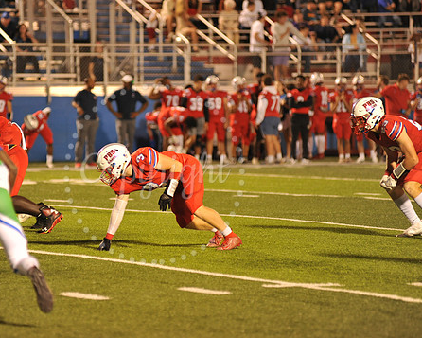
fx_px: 3048
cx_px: 154
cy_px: 173
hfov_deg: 7.9
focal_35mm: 244
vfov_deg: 6.3
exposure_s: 1/200
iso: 2000
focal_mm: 200
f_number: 3.2
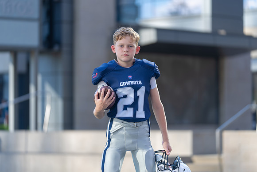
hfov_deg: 13.4
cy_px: 86
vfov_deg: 9.0
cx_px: 129
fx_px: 1095
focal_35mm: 153
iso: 100
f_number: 2.8
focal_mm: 151
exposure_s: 1/500
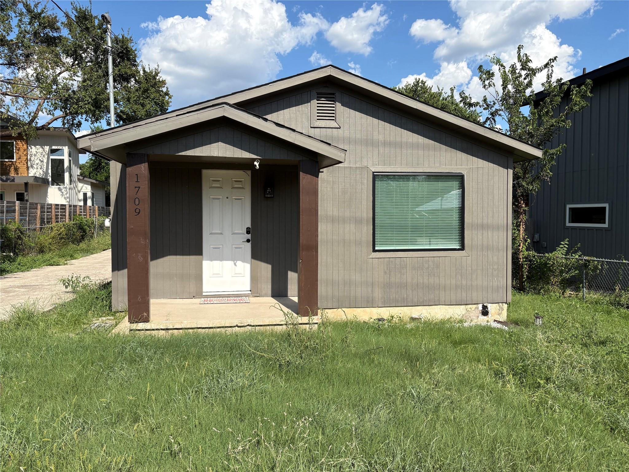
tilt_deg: -2.3
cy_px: 236
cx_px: 314
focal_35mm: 26
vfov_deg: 53.1
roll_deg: +0.6
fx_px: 472
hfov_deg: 67.3
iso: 50
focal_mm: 5.96
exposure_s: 1/3125
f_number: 1.6
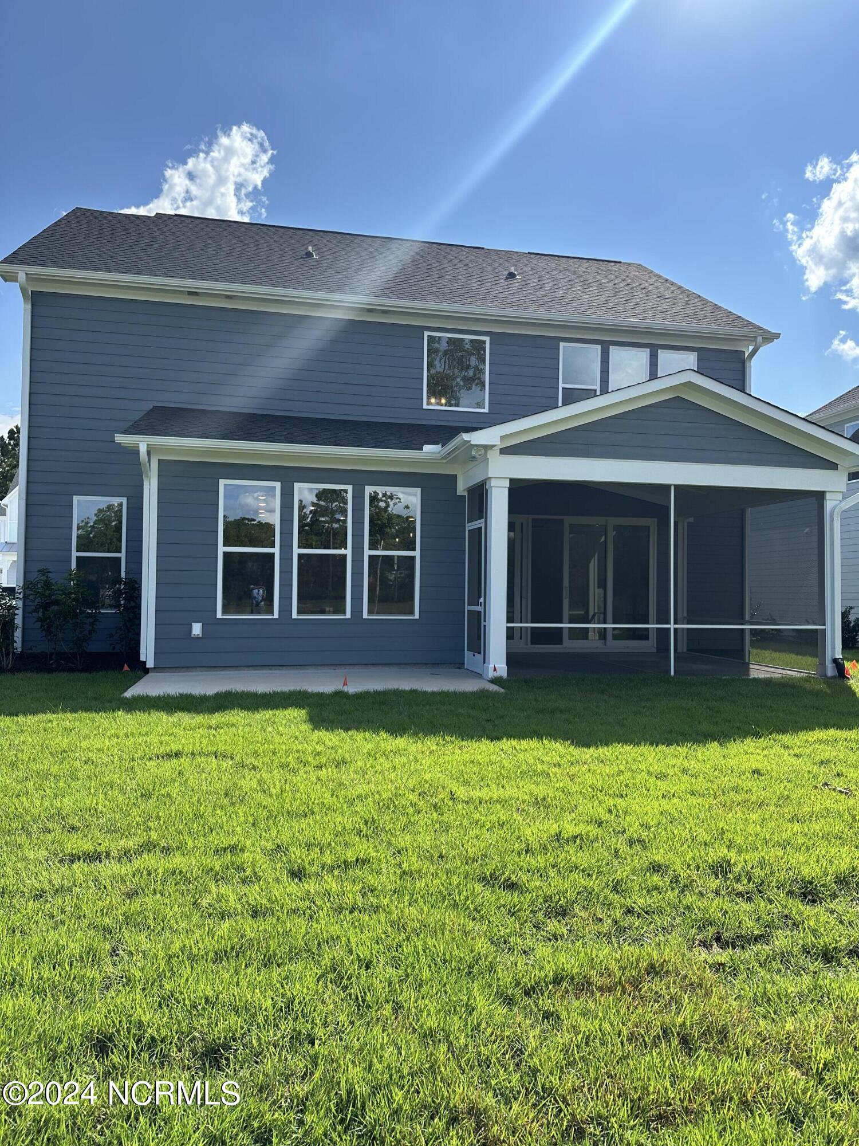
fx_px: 794
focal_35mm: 24
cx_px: 430
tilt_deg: +3.0
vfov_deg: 71.6
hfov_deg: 56.8
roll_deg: -0.7
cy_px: 573
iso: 80
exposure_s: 1/4016
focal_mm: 6.86
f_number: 1.78
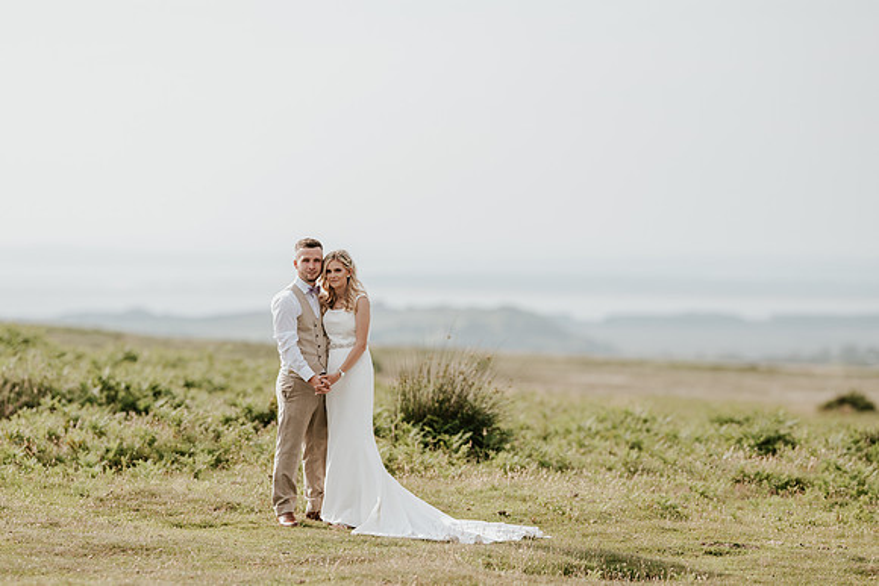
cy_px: 282
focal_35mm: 149
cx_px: 393
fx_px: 3648
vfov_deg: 9.2
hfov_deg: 13.7
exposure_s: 1/1600
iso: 100
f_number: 2
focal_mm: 135
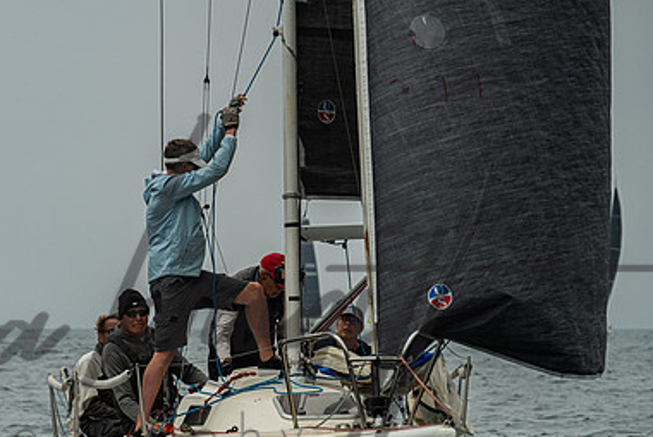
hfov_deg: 7.5
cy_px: 309
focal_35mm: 273
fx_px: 4956
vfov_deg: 5.0
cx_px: 212
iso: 400
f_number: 6.3
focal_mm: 170
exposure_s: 1/3200
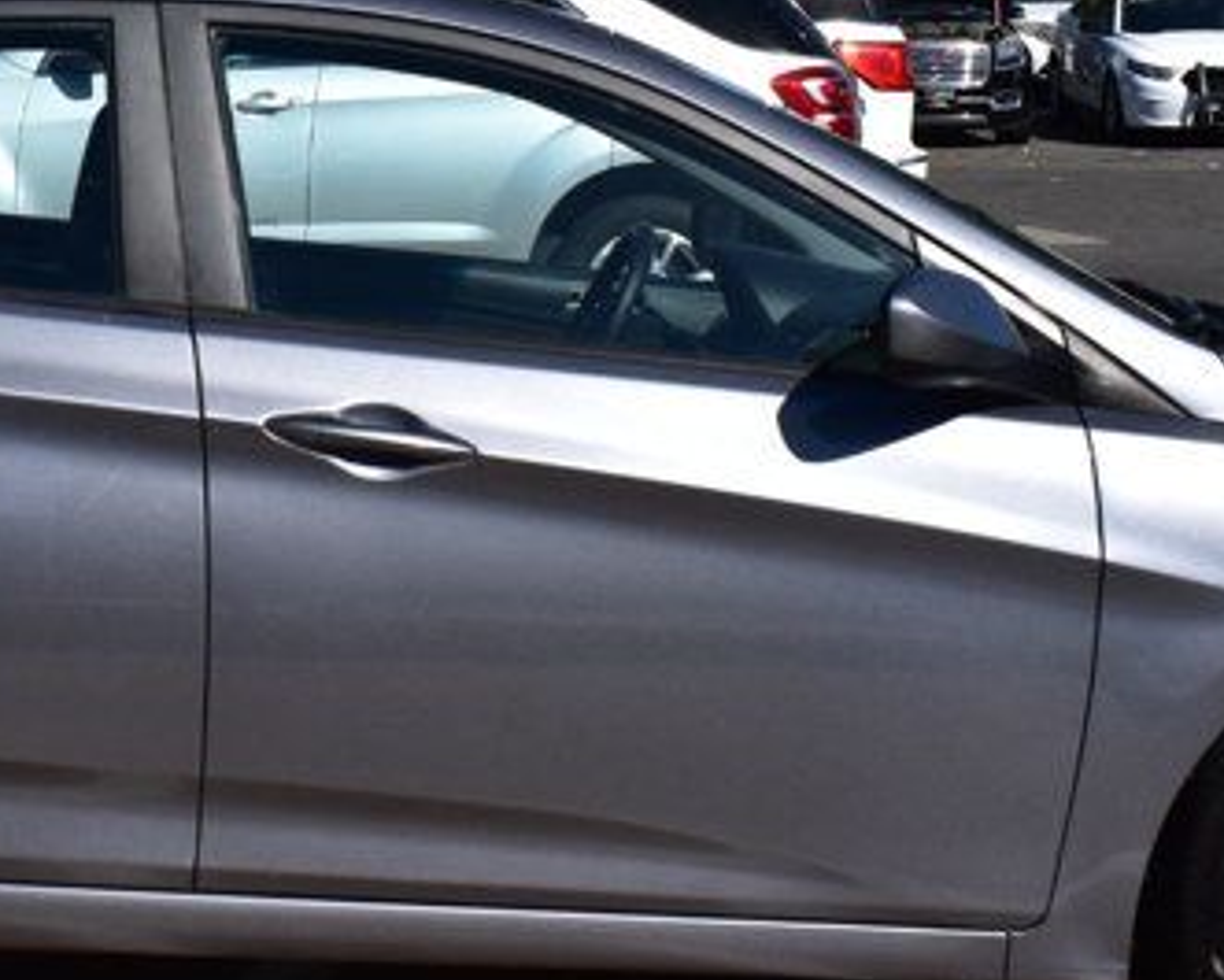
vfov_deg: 16.6
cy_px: 129
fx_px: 3314
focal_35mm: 91
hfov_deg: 20.6
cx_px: 192
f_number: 11
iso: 200
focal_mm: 21
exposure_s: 1/500
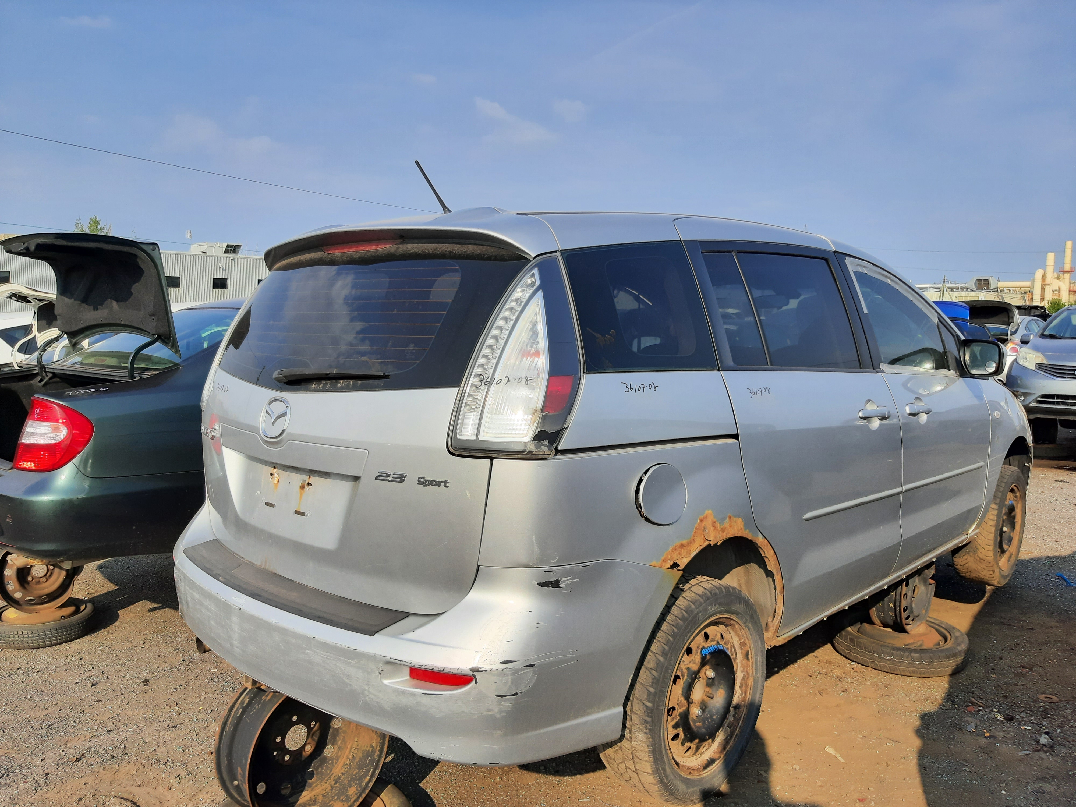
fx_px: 808
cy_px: 404
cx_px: 538
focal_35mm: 26
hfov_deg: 67.3
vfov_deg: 53.1
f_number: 1.7
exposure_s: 1/1538
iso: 40
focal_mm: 3.92
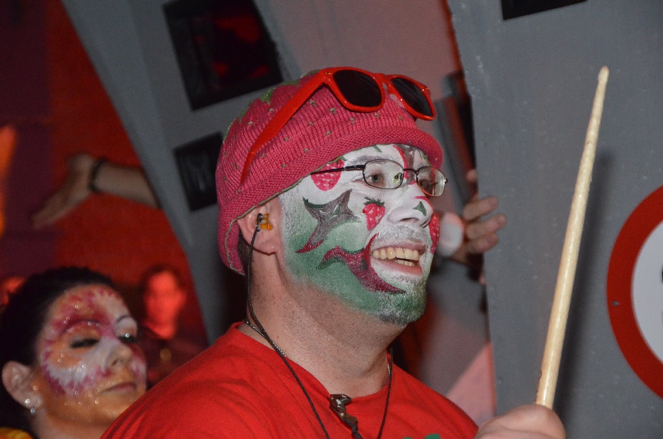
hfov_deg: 17.1
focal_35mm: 120
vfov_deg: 11.4
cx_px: 332
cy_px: 220
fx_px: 2205
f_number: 5.3
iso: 3200
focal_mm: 80
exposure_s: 1/60
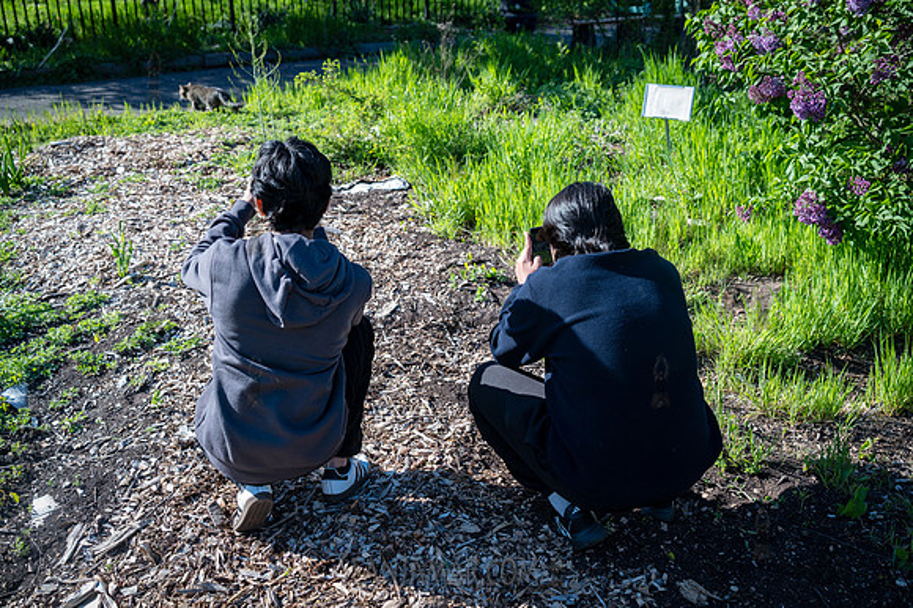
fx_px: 887
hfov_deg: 54.5
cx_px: 456
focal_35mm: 35
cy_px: 304
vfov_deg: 37.8
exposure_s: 1/250
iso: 80
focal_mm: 35
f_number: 4
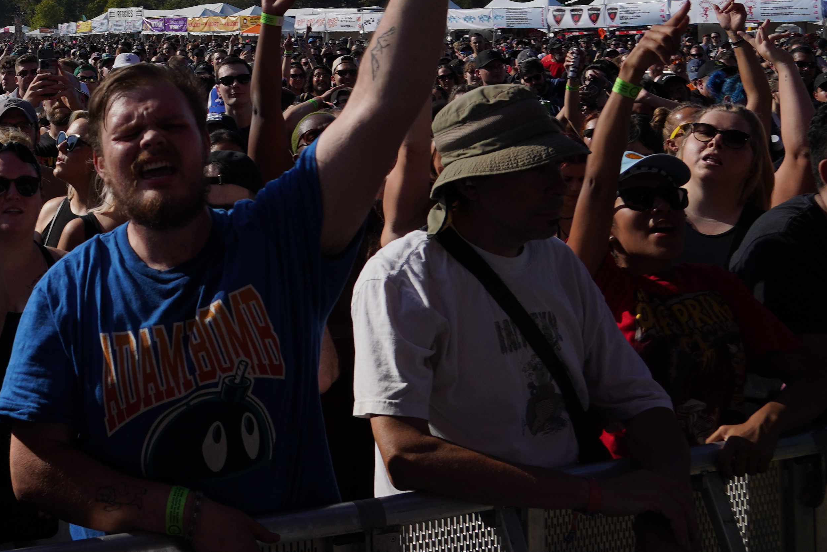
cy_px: -30
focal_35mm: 58
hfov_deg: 31.0
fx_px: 1332
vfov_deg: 22.3
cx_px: -63
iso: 100
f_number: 8
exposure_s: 1/800
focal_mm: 24
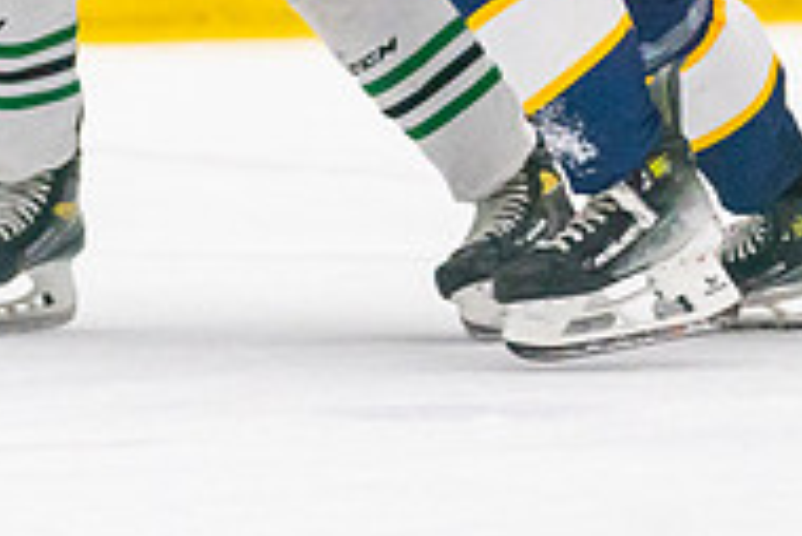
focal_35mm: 901
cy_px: -187
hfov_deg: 2.3
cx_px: 755
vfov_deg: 1.5
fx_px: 20087
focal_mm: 167
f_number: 2.8
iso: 4000
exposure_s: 1/1600
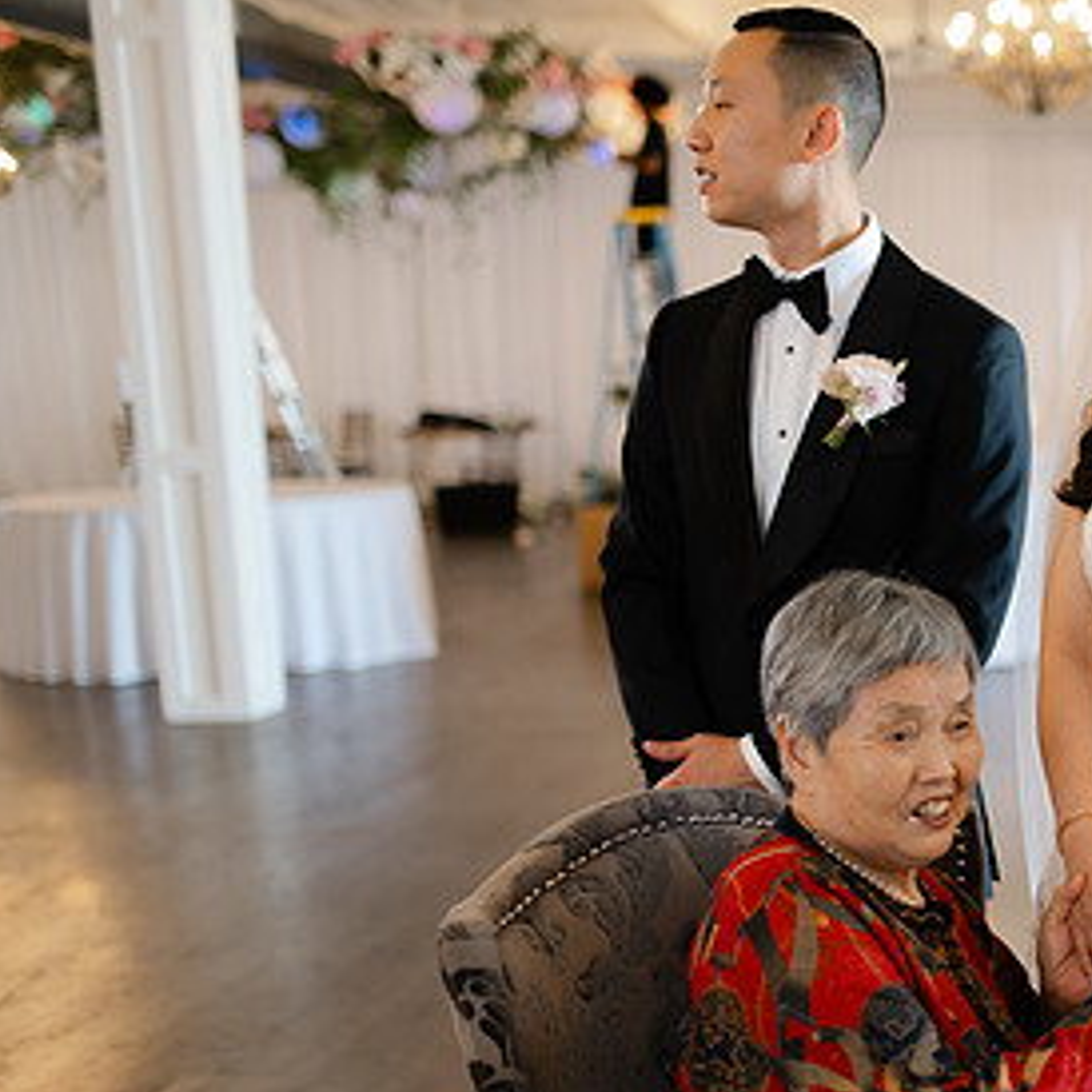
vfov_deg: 27.1
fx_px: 2248
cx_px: 1144
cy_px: 731
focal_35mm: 63
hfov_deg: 25.6
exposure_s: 1/160
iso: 500
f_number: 1.4
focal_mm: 35
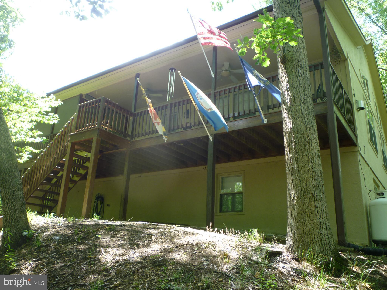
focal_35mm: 29
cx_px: 194
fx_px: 324
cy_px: 145
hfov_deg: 61.7
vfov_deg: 48.2
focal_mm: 5.2
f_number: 3.3
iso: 80
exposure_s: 1/50
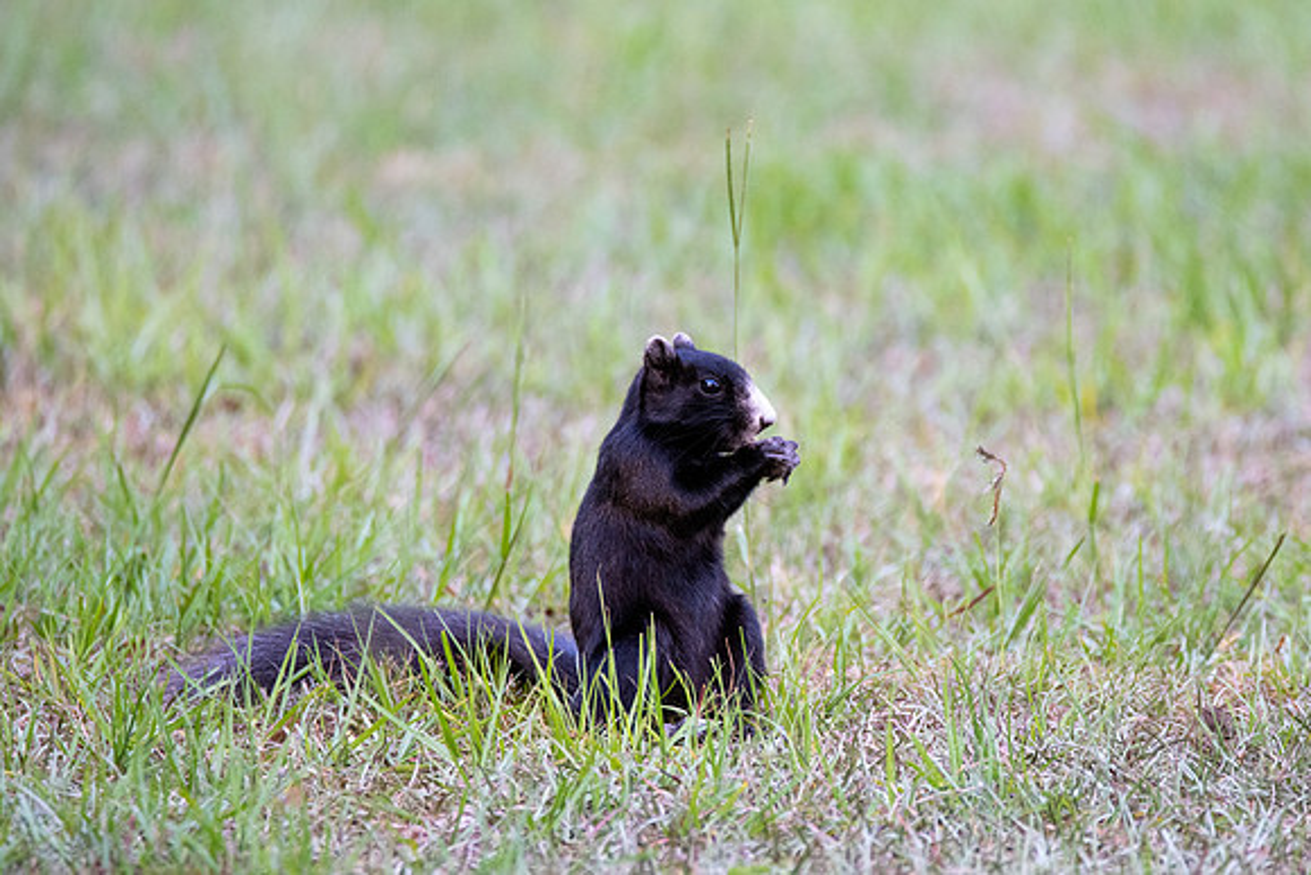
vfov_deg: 1.4
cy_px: 455
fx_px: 35049
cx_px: 797
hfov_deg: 2.1
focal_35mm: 962
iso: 1250
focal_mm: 600
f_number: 6.3
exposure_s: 1/500
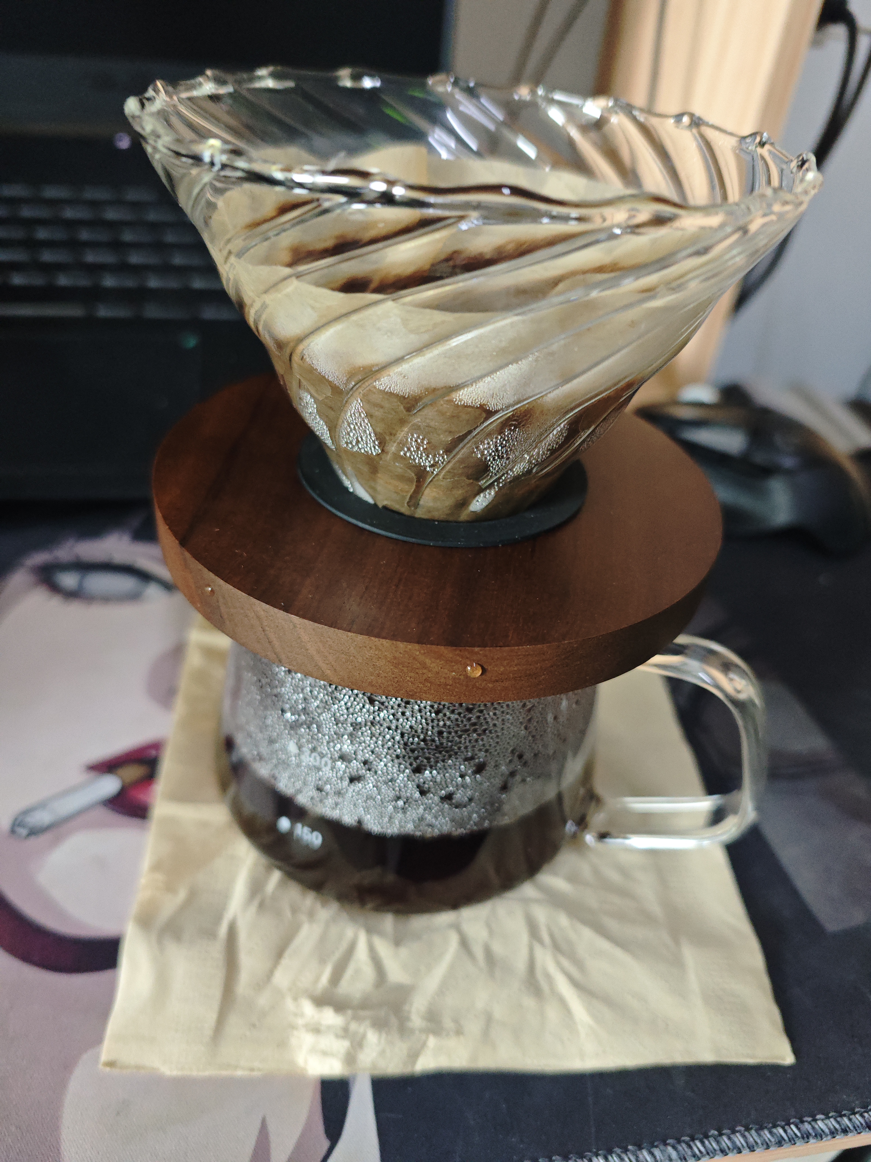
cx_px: 436
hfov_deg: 58.9
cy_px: 581
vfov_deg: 73.9
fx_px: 772
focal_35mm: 23
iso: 640
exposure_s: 1/50
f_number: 1.6
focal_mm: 6.55
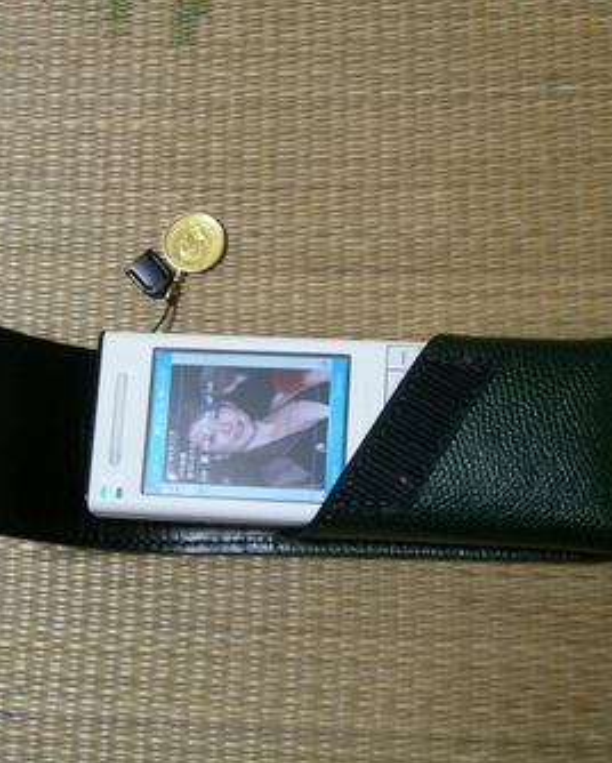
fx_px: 1424
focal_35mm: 63
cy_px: 383
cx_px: 249
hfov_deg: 24.2
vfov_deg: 30.0
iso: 100
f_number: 3.1
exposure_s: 1/11.3
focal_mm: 7.4
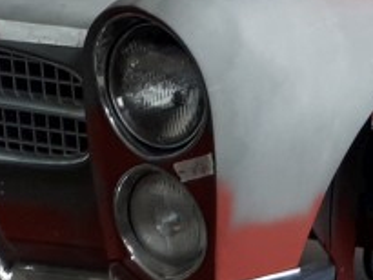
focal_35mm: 158
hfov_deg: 12.0
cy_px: 807
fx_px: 1704
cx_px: 544
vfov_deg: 8.2
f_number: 1.9
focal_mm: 3.6
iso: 64
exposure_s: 1/33
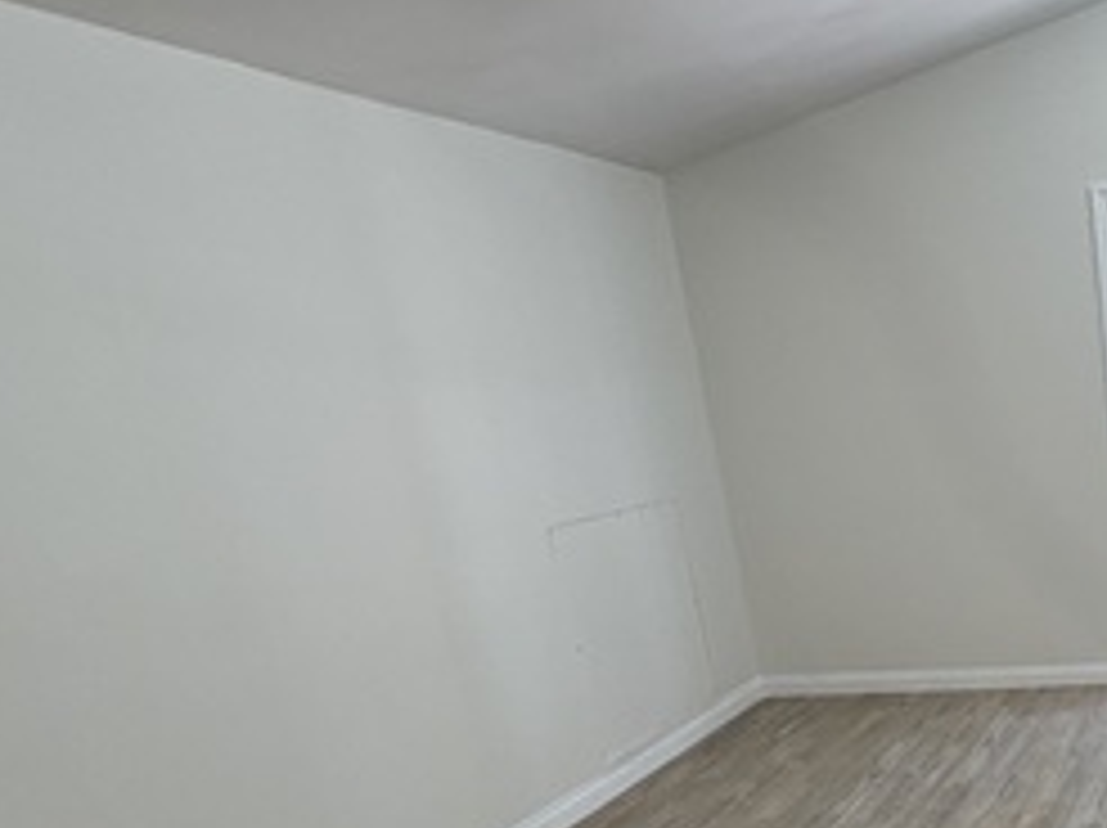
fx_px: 1214
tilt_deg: -18.5
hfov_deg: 34.8
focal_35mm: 38
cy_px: 752
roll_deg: +0.9
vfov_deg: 35.4
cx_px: 1429
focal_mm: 2.22
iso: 125
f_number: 2.2
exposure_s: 1/120
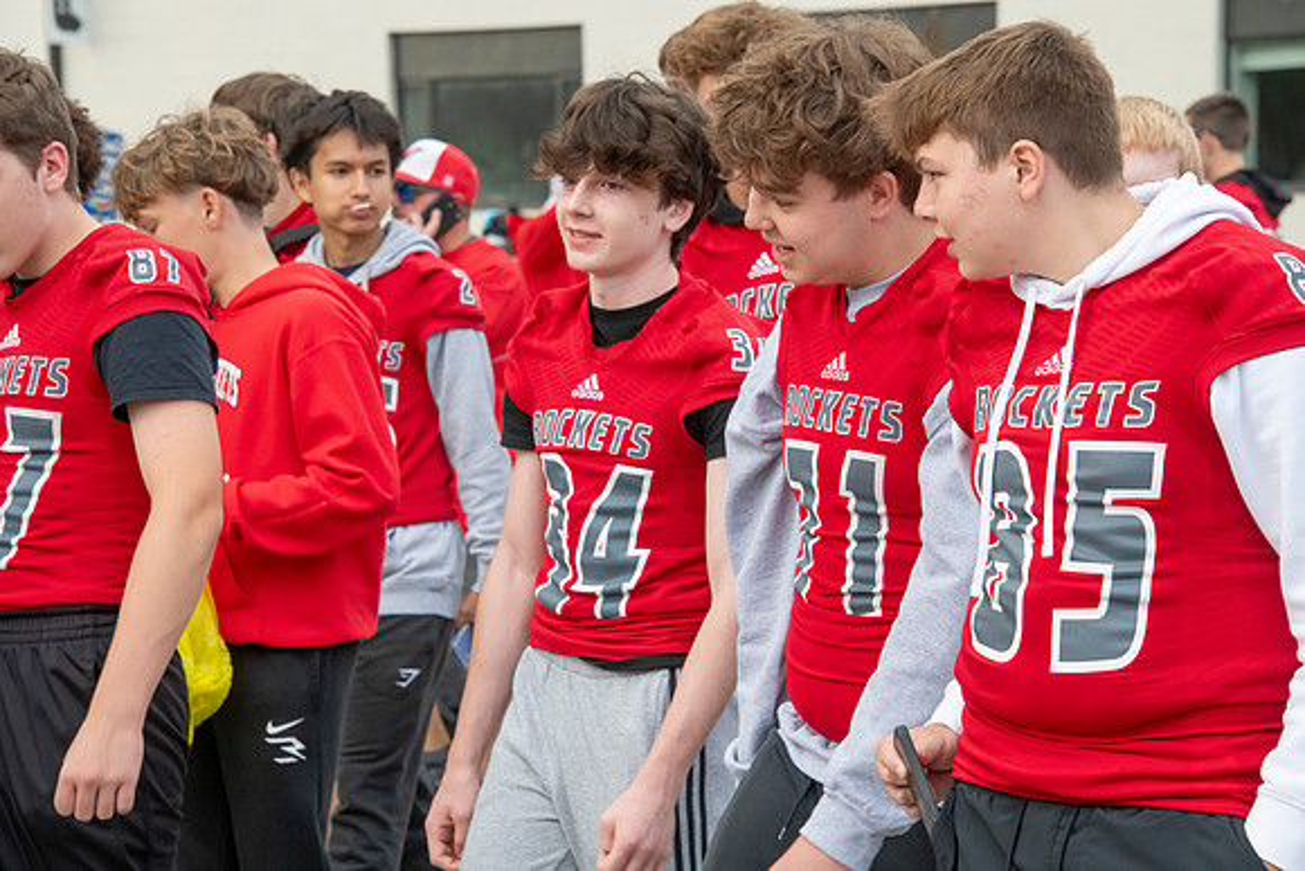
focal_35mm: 170
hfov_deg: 12.1
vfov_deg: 8.1
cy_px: 436
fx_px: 6164
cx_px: 652
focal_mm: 170
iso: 3200
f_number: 11
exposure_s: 1/320
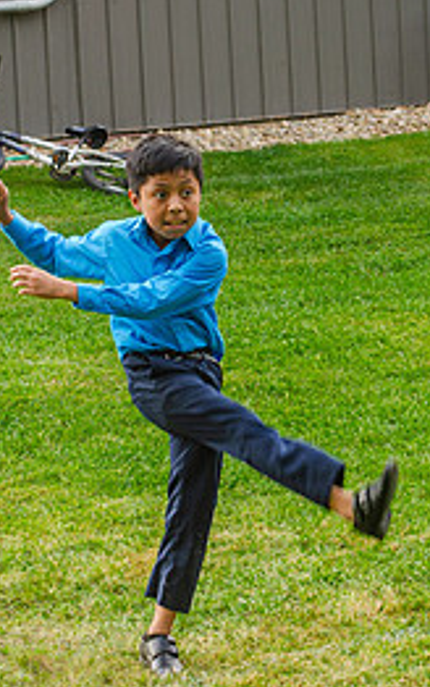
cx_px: 189
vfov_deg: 14.5
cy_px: 223
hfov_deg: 9.1
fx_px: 2697
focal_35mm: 144
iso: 200
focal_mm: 55
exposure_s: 1/125
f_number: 5.6
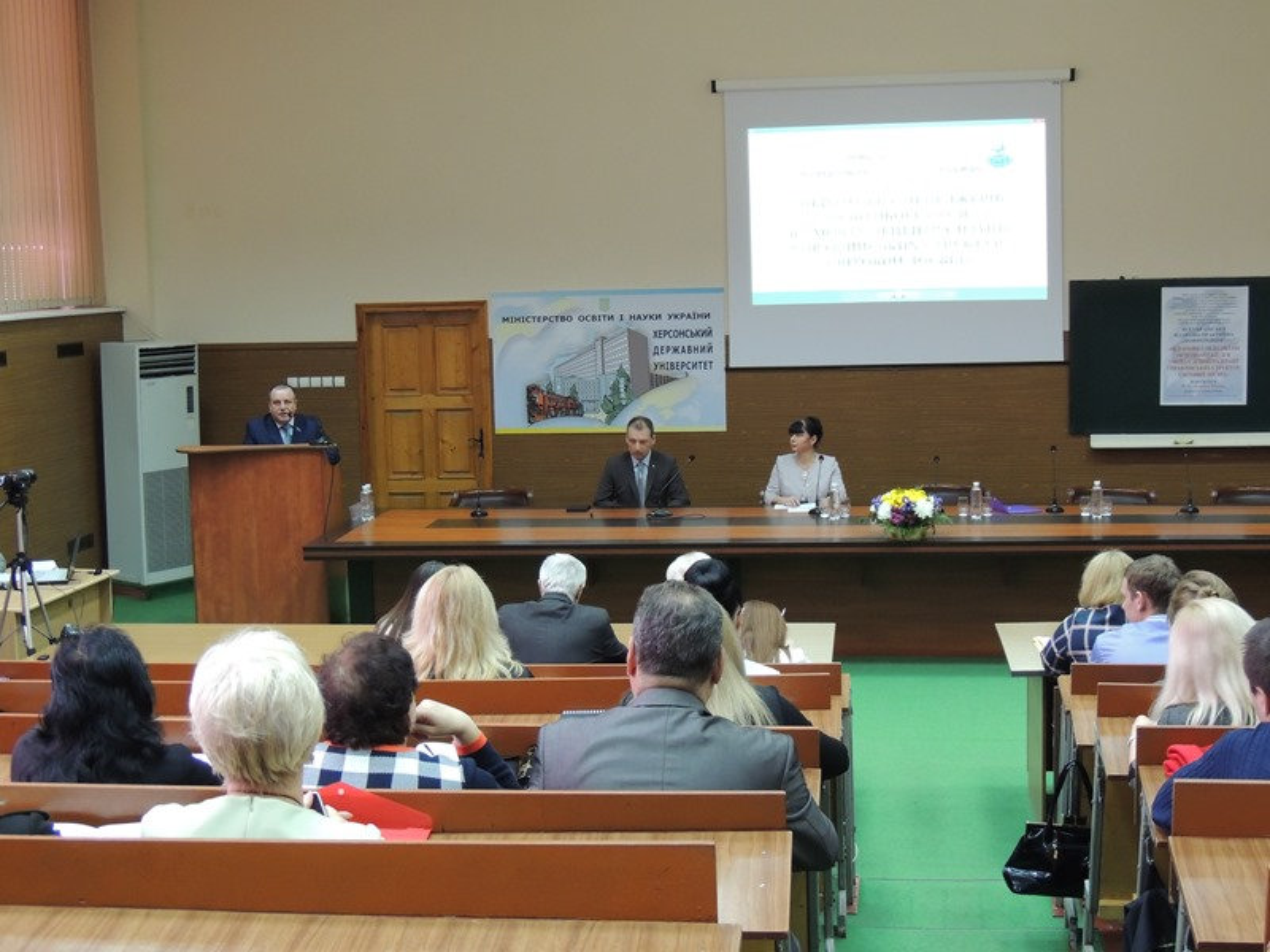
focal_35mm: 50
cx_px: 635
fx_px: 1834
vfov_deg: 29.1
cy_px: 476
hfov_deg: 38.2
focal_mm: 8.9
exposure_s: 1/13
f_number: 3.6
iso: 500
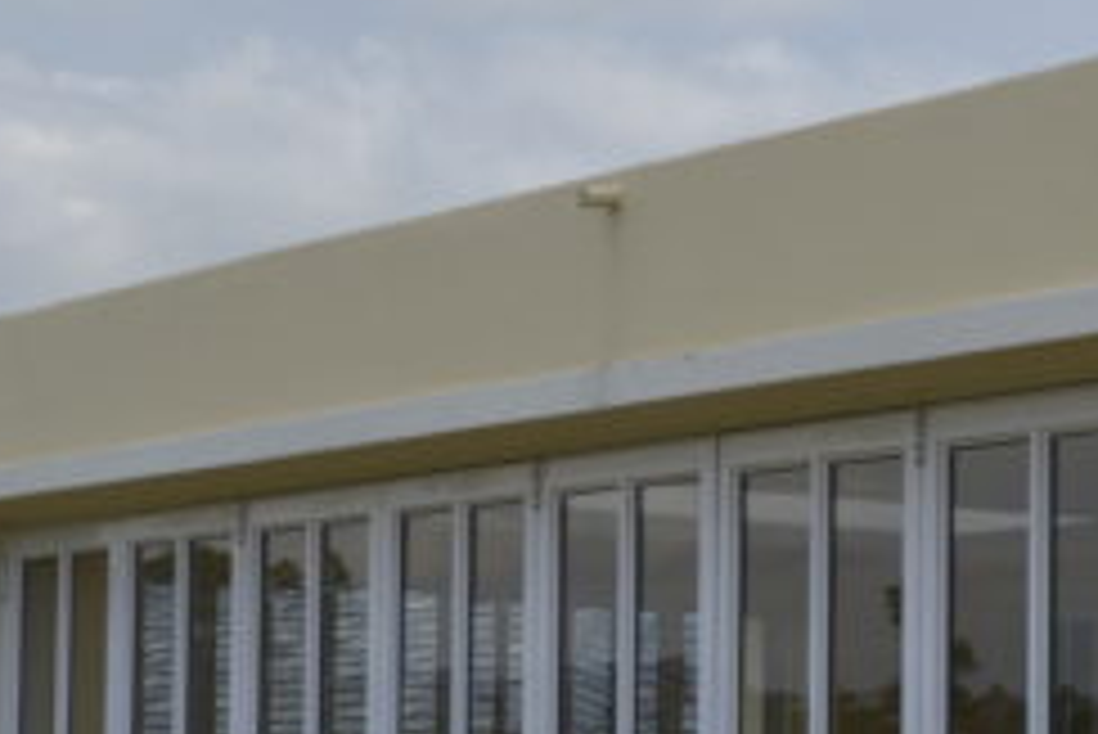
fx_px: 3944
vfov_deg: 10.5
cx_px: 918
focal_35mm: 129
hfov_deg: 15.7
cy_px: 757
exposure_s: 1/160
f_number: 11
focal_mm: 35
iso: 100
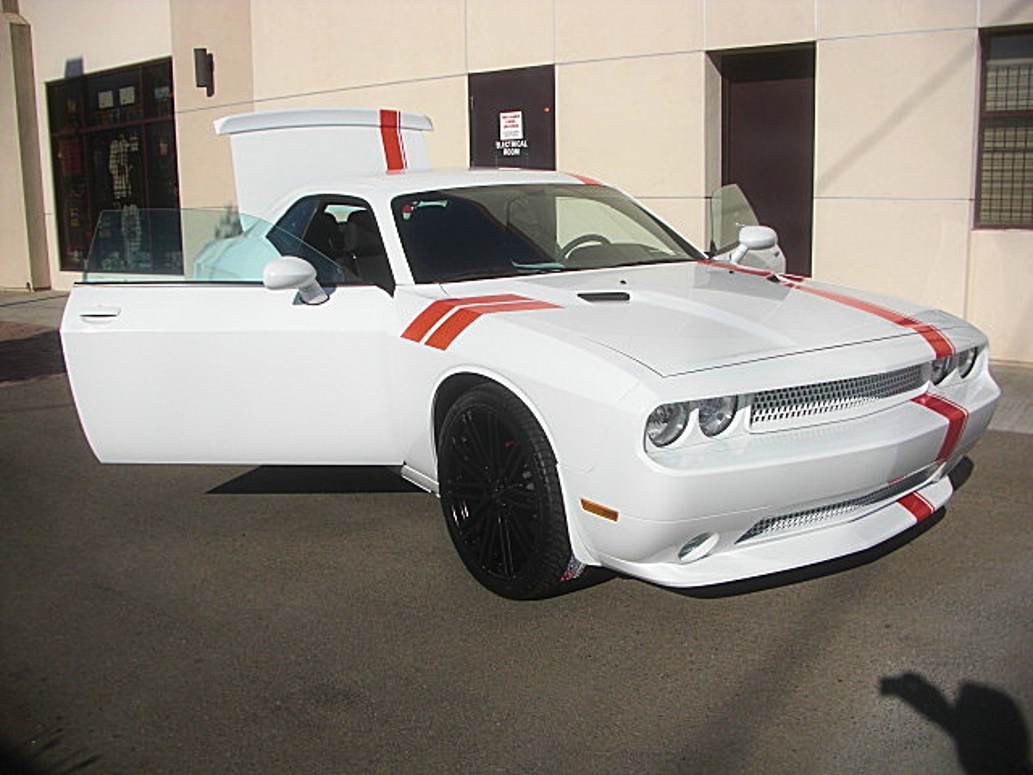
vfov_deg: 39.7
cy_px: 388
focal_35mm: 36
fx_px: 1074
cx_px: 516
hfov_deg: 51.4
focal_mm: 6.3
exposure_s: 1/250
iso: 50
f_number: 7.9
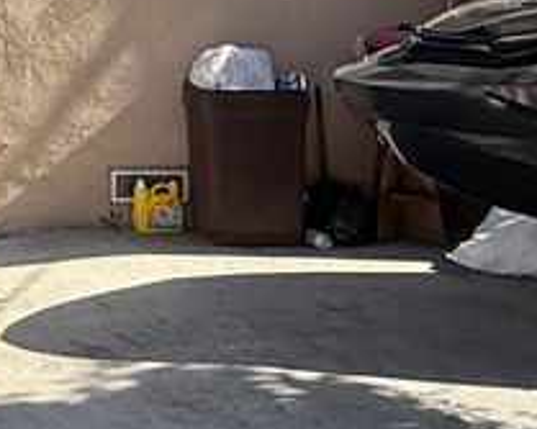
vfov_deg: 21.2
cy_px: -82
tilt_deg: +1.7
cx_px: -239
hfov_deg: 23.4
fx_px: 1064
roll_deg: +0.6
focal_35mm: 67
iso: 50
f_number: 2.2
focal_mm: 2.22
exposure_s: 1/985
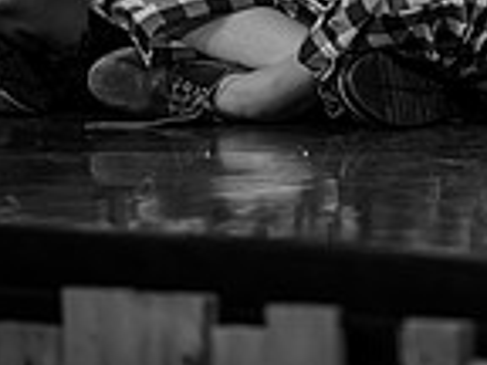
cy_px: -187
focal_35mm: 654
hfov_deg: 3.0
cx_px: 744
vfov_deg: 2.3
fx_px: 9201
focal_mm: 148
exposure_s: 1/80
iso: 640
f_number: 2.8
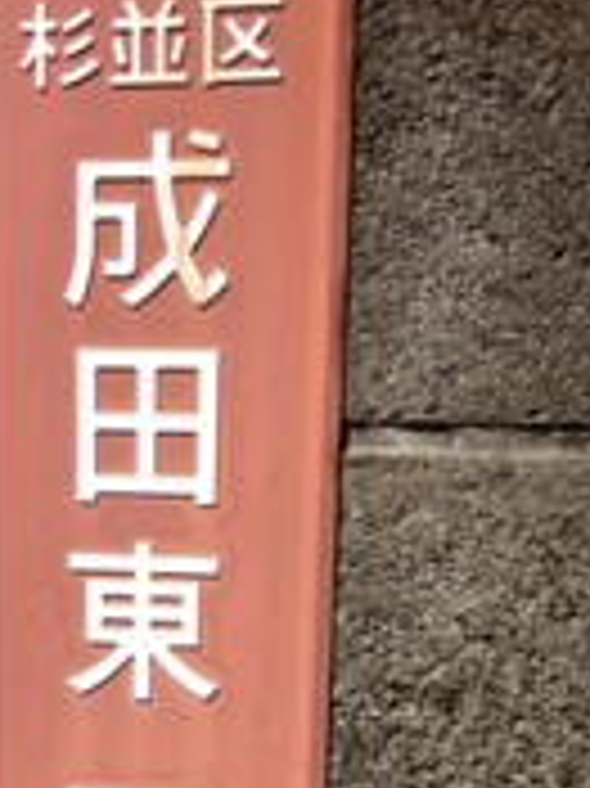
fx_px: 2048
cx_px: 140
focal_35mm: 90
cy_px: 874
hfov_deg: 16.3
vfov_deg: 20.7
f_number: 2.4
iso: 64
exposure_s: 1/1175
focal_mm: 4.28
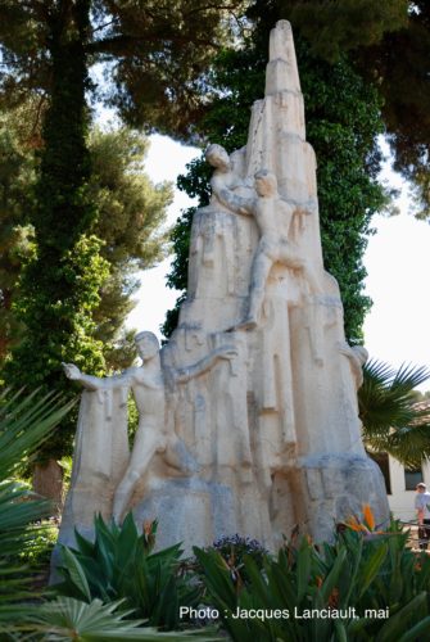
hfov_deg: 26.6
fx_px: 911
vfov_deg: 38.8
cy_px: 321
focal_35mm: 51
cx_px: 215
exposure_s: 1/125
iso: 100
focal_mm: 34
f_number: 5.6
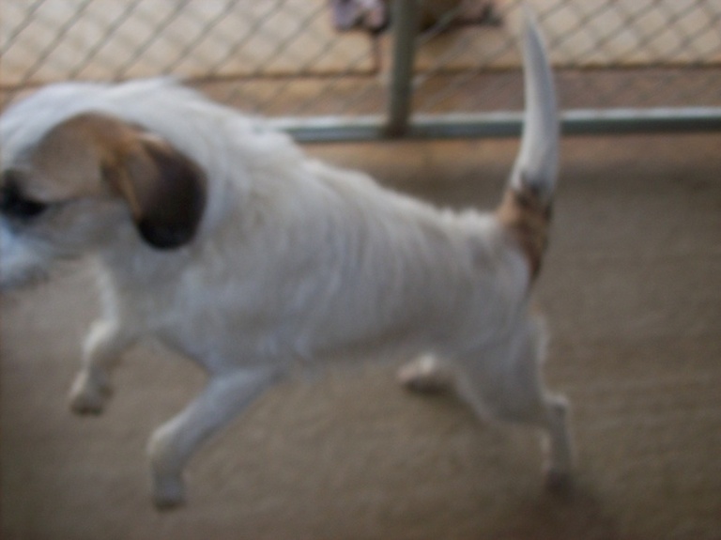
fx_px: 937
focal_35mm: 45
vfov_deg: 32.1
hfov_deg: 42.1
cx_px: 360
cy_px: 270
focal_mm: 7.6
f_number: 3
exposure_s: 1/73.6
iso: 80
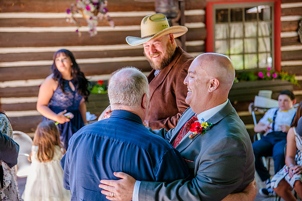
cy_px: 100
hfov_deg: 24.1
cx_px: 147
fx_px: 706
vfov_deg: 16.2
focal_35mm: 84
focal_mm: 82
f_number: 4
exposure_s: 1/400
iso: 1600
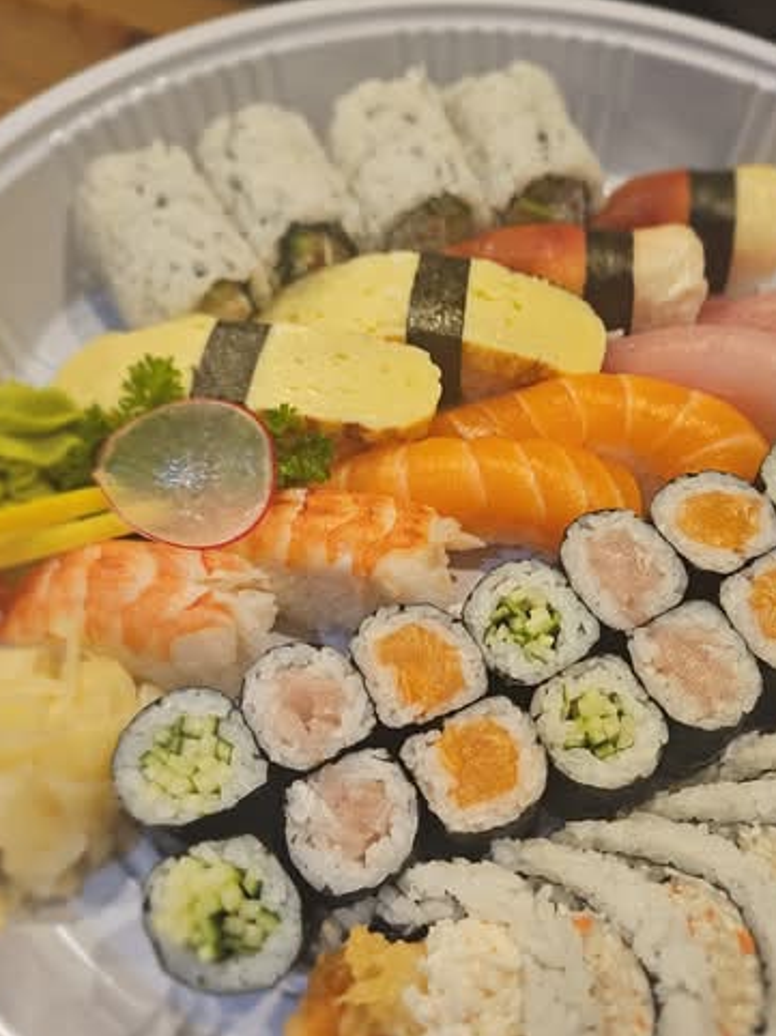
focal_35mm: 35
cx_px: 503
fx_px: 1047
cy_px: 607
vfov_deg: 52.4
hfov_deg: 40.3
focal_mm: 5.4
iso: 125
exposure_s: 1/60
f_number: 1.8
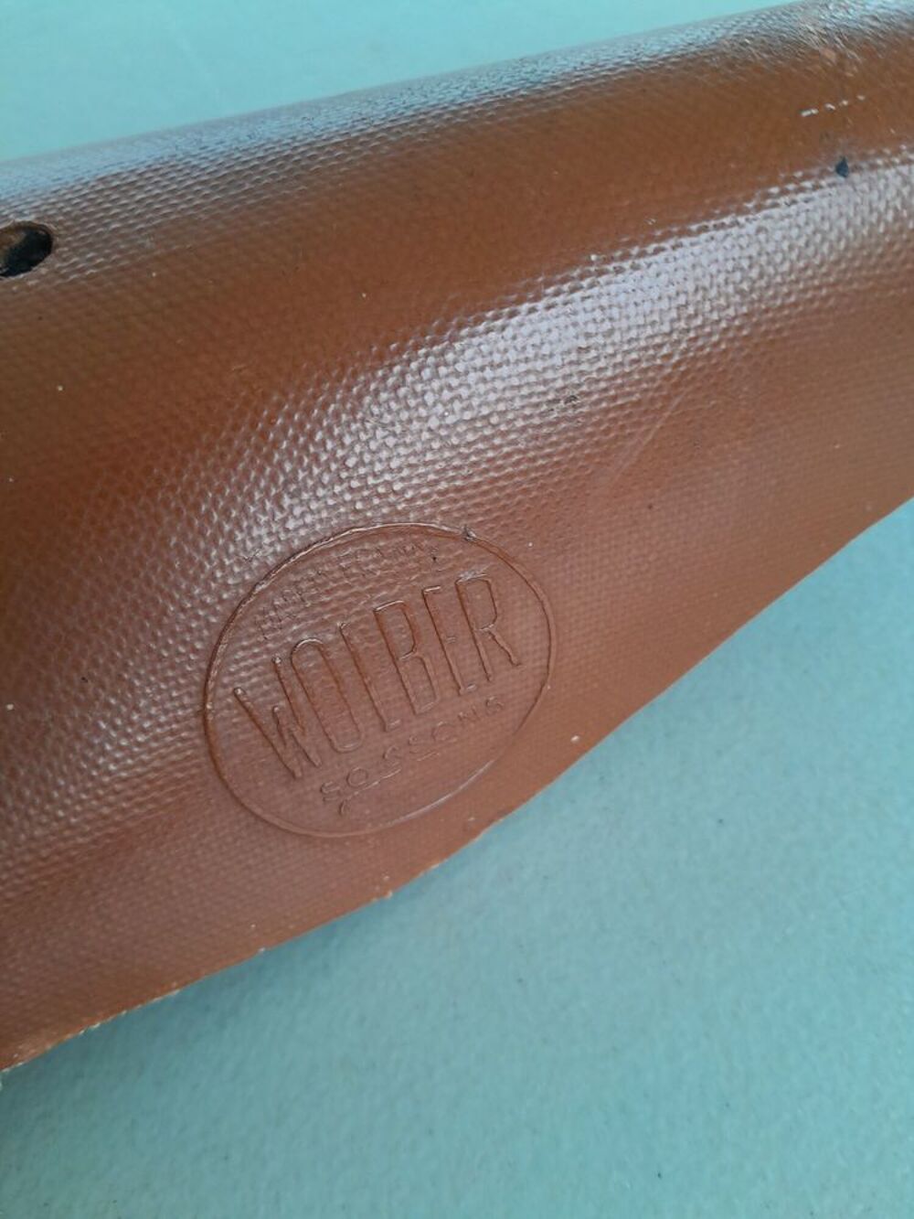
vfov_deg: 67.3
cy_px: 610
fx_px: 915
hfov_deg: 53.1
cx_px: 457
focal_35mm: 26
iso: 40
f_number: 1.8
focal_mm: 3.98
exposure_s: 1/50
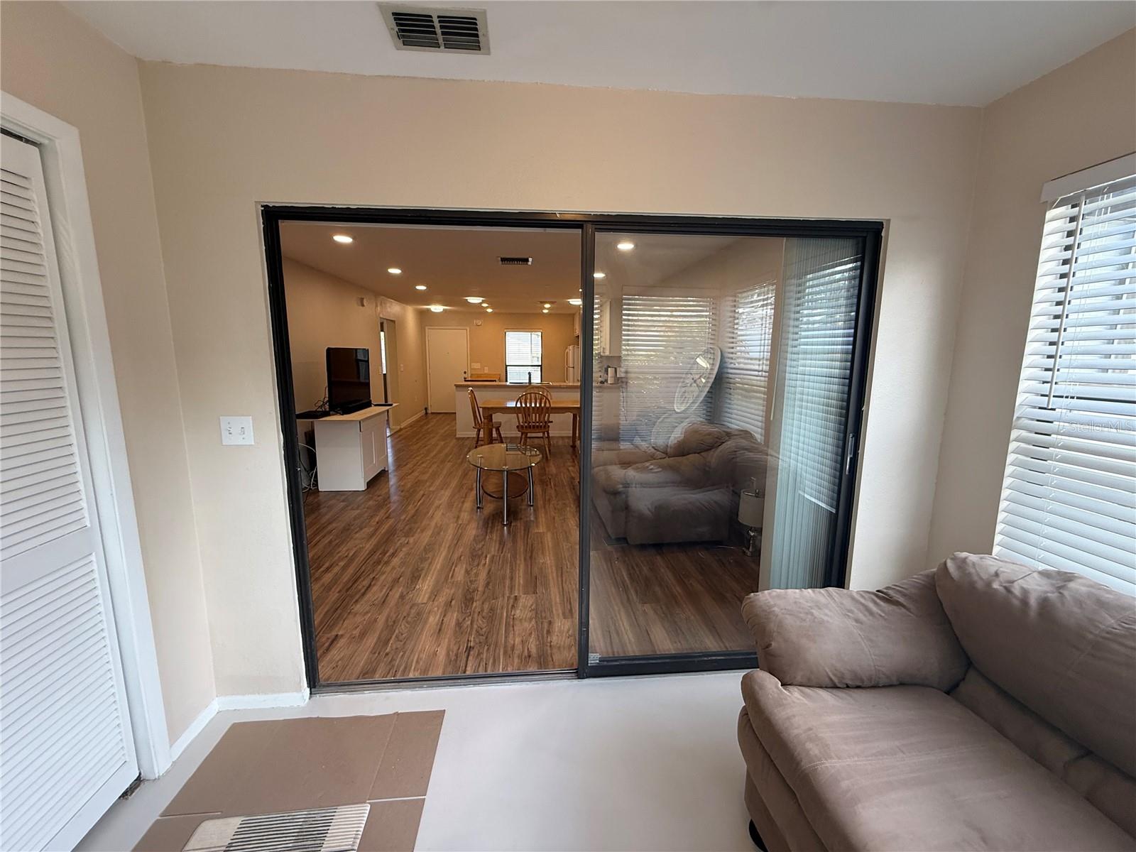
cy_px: 426
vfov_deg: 85.7
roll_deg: +0.0
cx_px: 568
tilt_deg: -9.2
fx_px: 459
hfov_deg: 102.1
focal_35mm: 14
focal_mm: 2.22
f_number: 2.2
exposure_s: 1/120
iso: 160
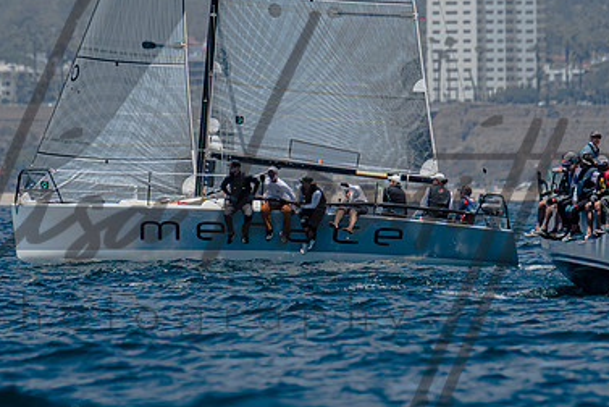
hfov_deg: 2.3
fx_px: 15236
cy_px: 195
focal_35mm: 900
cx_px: 336
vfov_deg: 1.5
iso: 200
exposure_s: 1/2000
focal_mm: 390
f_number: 5.6
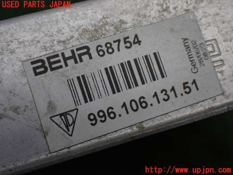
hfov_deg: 40.4
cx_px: 116
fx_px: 316
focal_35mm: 47
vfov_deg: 30.9
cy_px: 88
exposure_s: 1/200
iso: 400
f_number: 3.1
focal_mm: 8.4
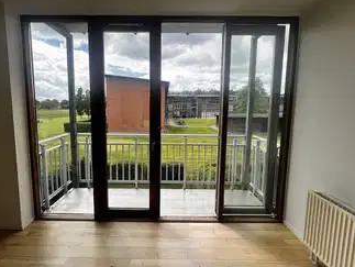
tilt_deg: -4.9
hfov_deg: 98.0
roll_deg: -0.8
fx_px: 154
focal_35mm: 15
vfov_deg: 81.7
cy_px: 123
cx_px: 165
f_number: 1.8
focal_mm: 1.57
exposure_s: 1/570
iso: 32
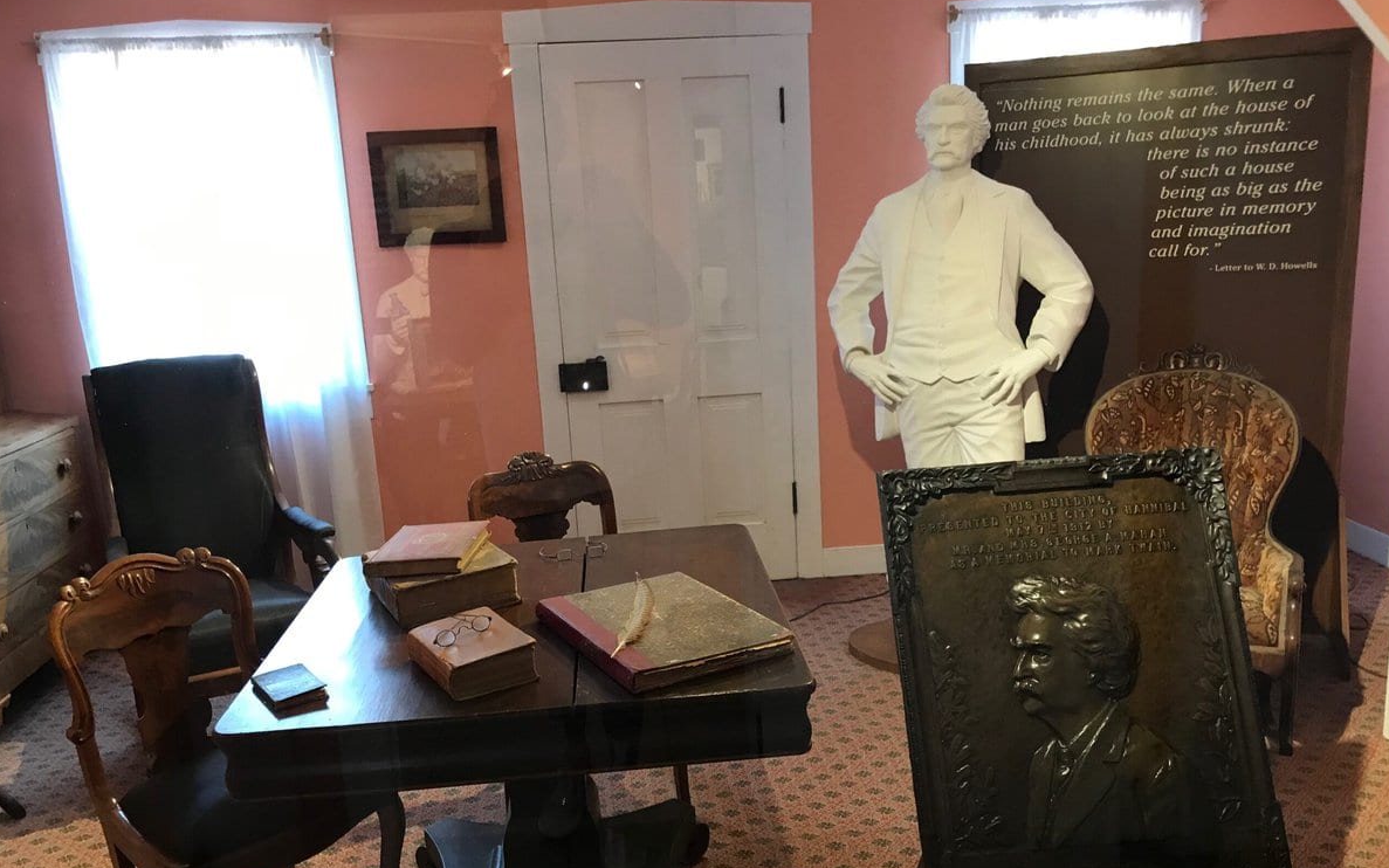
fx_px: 1136
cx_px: 699
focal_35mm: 30
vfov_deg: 41.8
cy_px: 471
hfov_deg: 62.9
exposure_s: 1/15
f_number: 1.8
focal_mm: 3.99
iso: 50
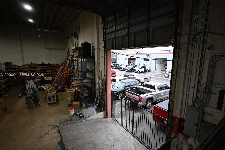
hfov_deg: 90.0
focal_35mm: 18
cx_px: 112
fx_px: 112
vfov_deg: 67.4
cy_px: 75
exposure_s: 1/160
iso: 400
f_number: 3.5
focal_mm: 12
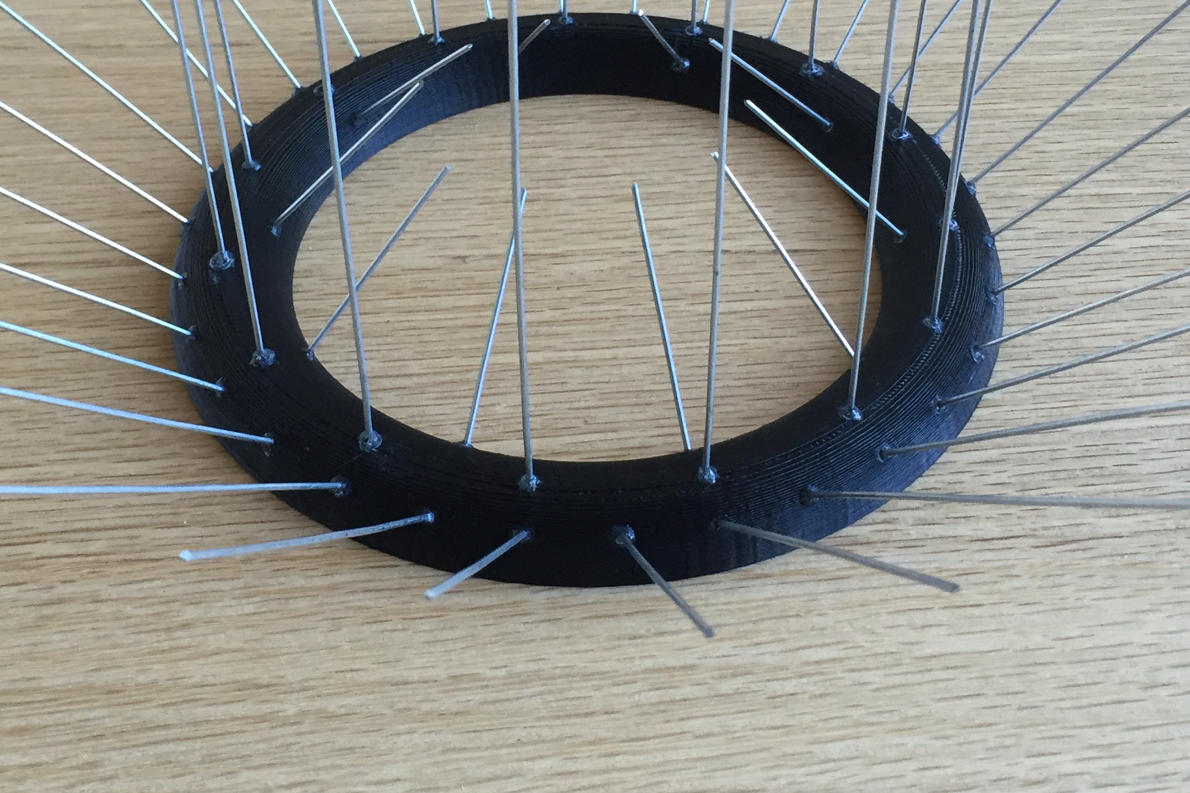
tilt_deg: -38.3
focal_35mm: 54
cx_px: 600
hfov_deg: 36.9
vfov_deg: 24.8
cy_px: 211
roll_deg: +0.4
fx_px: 1785
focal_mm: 4.15
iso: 50
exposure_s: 1/30
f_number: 2.2
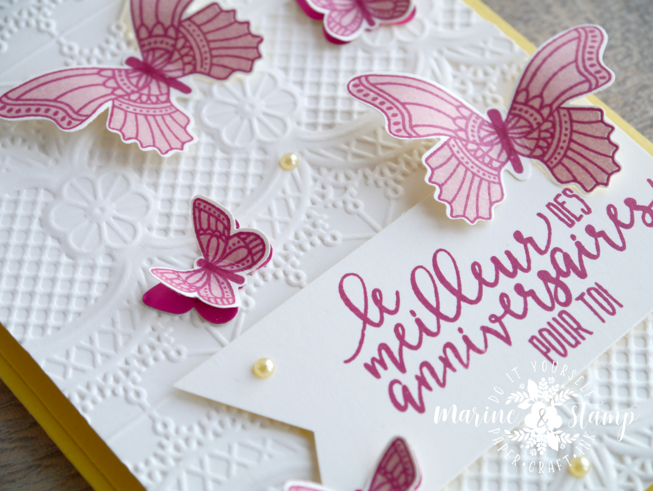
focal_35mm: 84
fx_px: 1585
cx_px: 326
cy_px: 246
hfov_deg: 23.3
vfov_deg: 17.6
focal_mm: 42
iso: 200
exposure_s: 1/80
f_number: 5.6
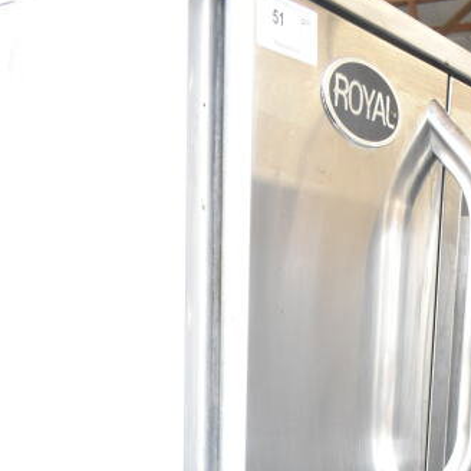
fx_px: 985
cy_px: 590
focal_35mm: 64
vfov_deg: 24.0
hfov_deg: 26.6
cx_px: 333
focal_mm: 18
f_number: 4.5
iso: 1600
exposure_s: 1/80
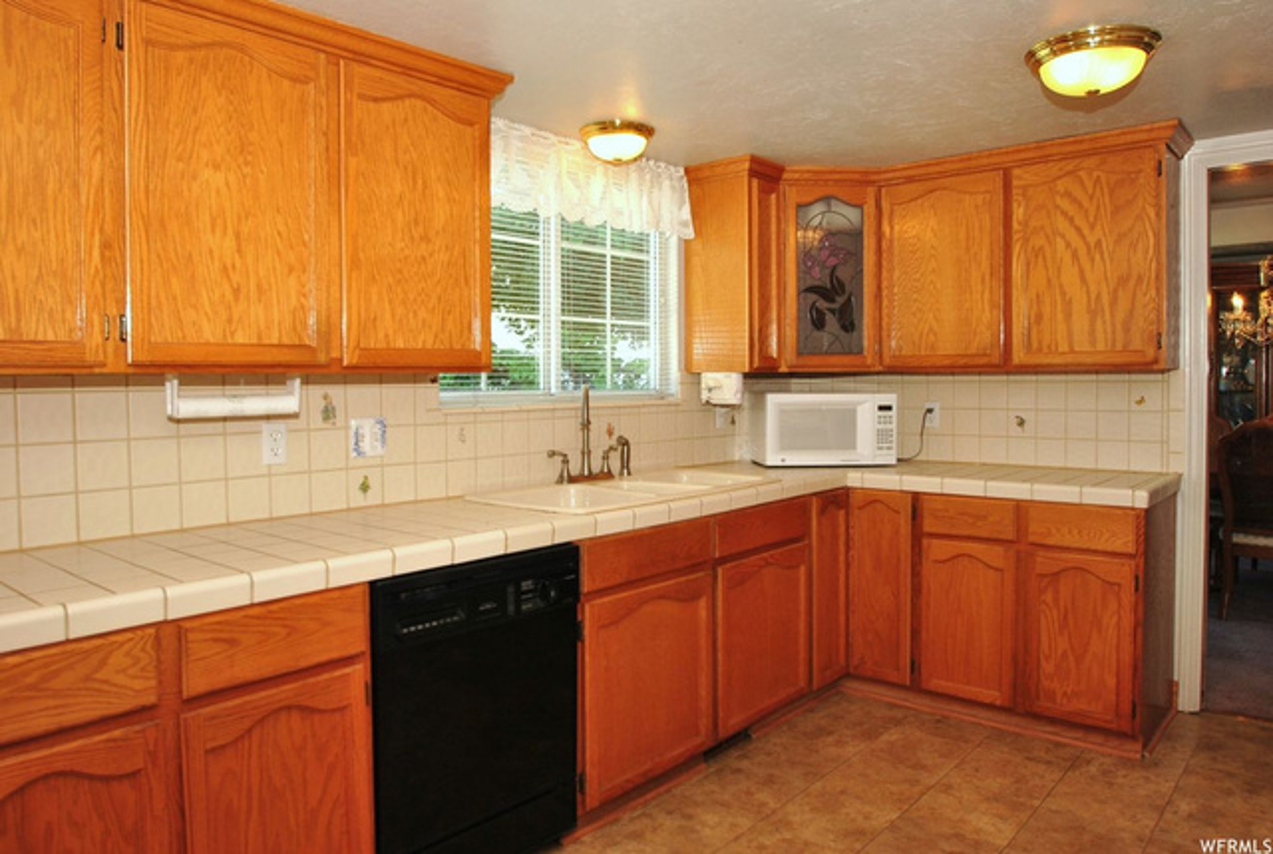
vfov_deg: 53.3
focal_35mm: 24
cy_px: 427
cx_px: 636
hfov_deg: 73.7
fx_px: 850
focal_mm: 16
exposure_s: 1/125
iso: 200
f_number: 4.5
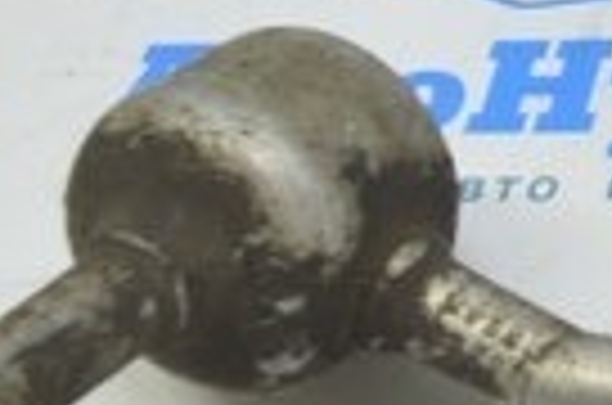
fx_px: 4223
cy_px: -11
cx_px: 1760
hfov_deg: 7.4
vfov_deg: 5.5
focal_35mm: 249
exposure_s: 1/20
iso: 400
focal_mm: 22
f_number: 5.6
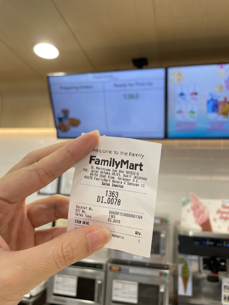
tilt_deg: +12.1
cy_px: 152
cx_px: 114
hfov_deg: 53.1
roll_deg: -3.2
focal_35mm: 26
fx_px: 229
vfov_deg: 67.3
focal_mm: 4.2
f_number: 1.6
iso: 50
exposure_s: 1/100
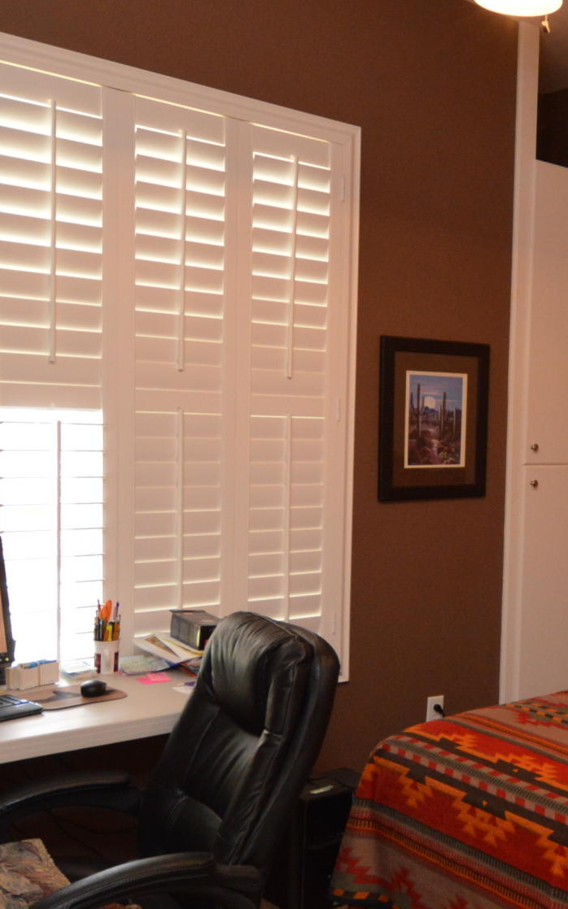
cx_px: 608
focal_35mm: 41
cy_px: 508
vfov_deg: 48.1
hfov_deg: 28.6
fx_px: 1016
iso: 800
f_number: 3.5
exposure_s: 1/60
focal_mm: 10
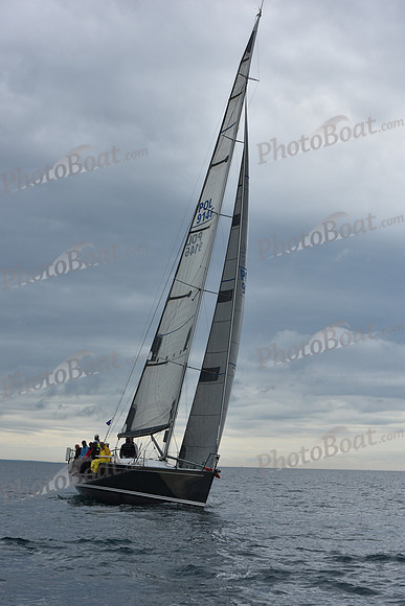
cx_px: 202
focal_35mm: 70
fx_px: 1180
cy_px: 303
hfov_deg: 19.5
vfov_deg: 28.8
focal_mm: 70
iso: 250
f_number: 8
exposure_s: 1/800
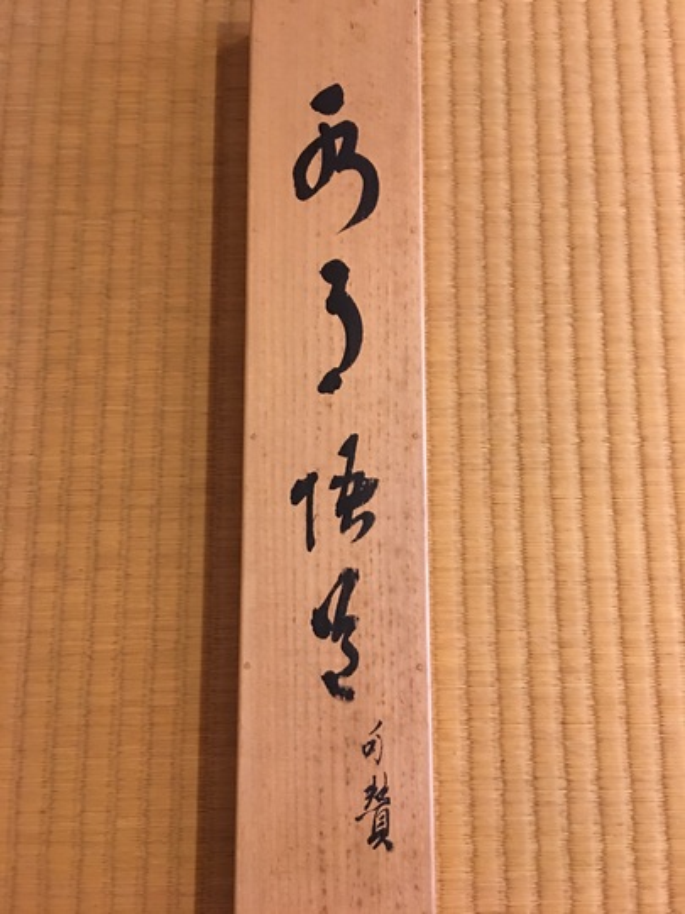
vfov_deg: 61.7
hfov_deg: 48.2
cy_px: 457
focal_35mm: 29
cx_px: 342
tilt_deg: -80.3
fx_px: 765
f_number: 2.2
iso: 64
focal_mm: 4.15
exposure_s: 1/4
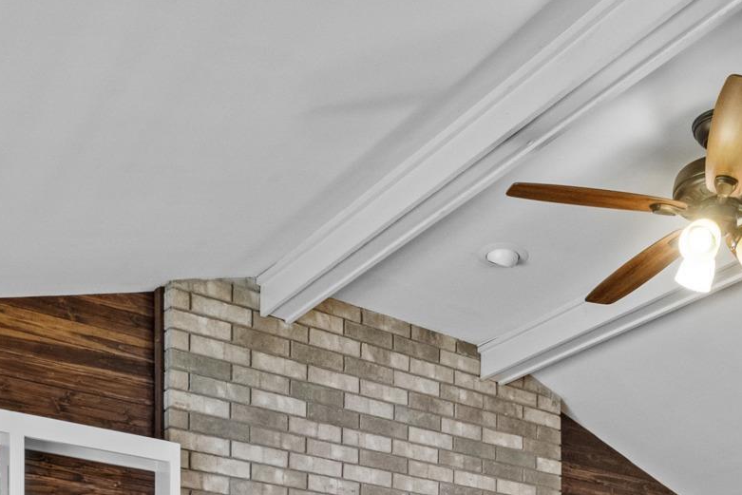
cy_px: 756
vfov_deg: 22.6
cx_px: 543
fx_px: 989
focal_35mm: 48
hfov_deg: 40.1
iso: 400
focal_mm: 10
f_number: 8
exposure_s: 2
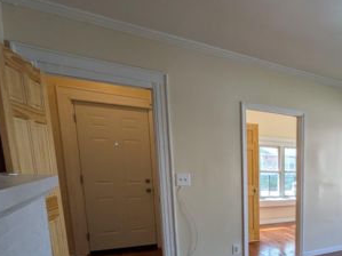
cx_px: 333
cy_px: 214
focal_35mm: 30
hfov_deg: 50.1
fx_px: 296
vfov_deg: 44.0
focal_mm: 1.83
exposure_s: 1/169
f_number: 2.2
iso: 46
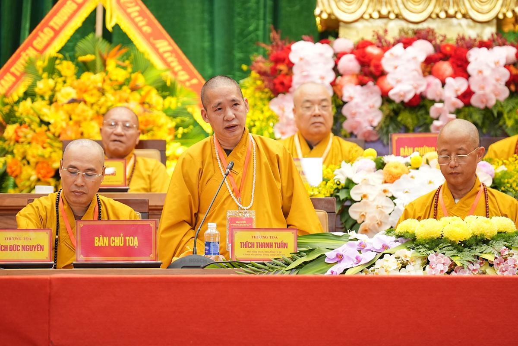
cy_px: 173
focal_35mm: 231
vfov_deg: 5.9
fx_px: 3324
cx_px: 259
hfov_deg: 8.9
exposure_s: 1/125
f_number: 2.8
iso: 1250
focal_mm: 154
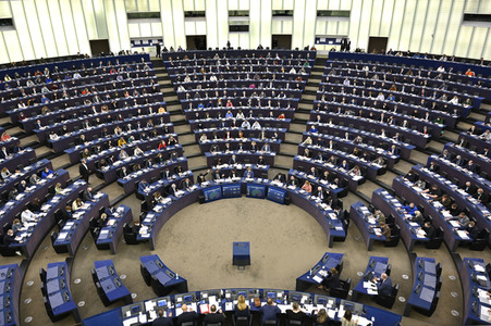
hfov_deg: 73.8
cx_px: 246
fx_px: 327
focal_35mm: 24
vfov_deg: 53.1
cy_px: 163
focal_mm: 24
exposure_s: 1/320
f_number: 4
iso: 1250
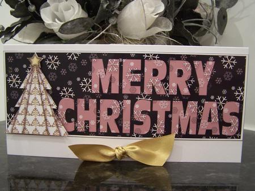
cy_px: 96
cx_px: 128
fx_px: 280
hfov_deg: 49.0
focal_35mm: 38
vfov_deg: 37.8
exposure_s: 1/8
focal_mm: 6.3
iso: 140
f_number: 2.8
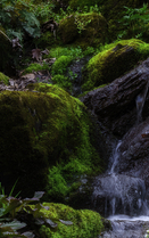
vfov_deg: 13.2
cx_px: 214
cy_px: 198
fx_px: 1024
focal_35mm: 158
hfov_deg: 8.2
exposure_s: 1/13
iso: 640
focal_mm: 54
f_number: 16
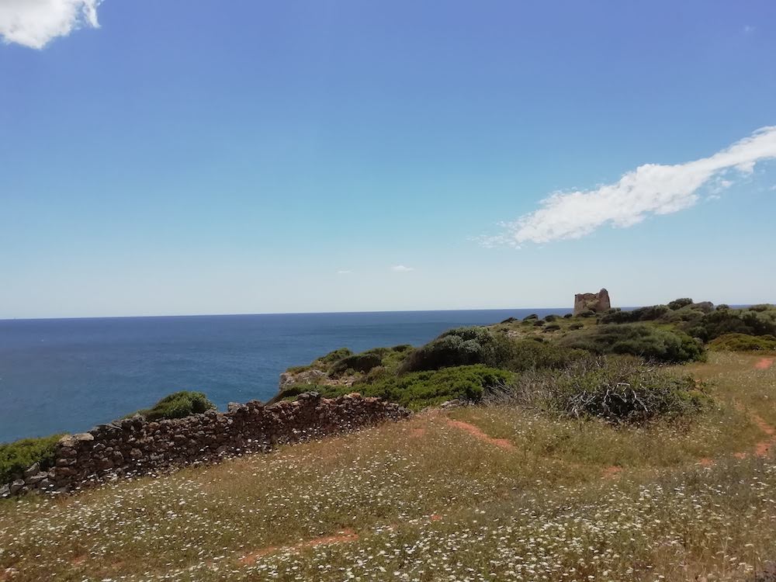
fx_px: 583
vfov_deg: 53.1
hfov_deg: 67.3
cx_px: 388
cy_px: 291
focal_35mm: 26
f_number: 2.2
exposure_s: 1/2439
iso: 50
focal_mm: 3.46
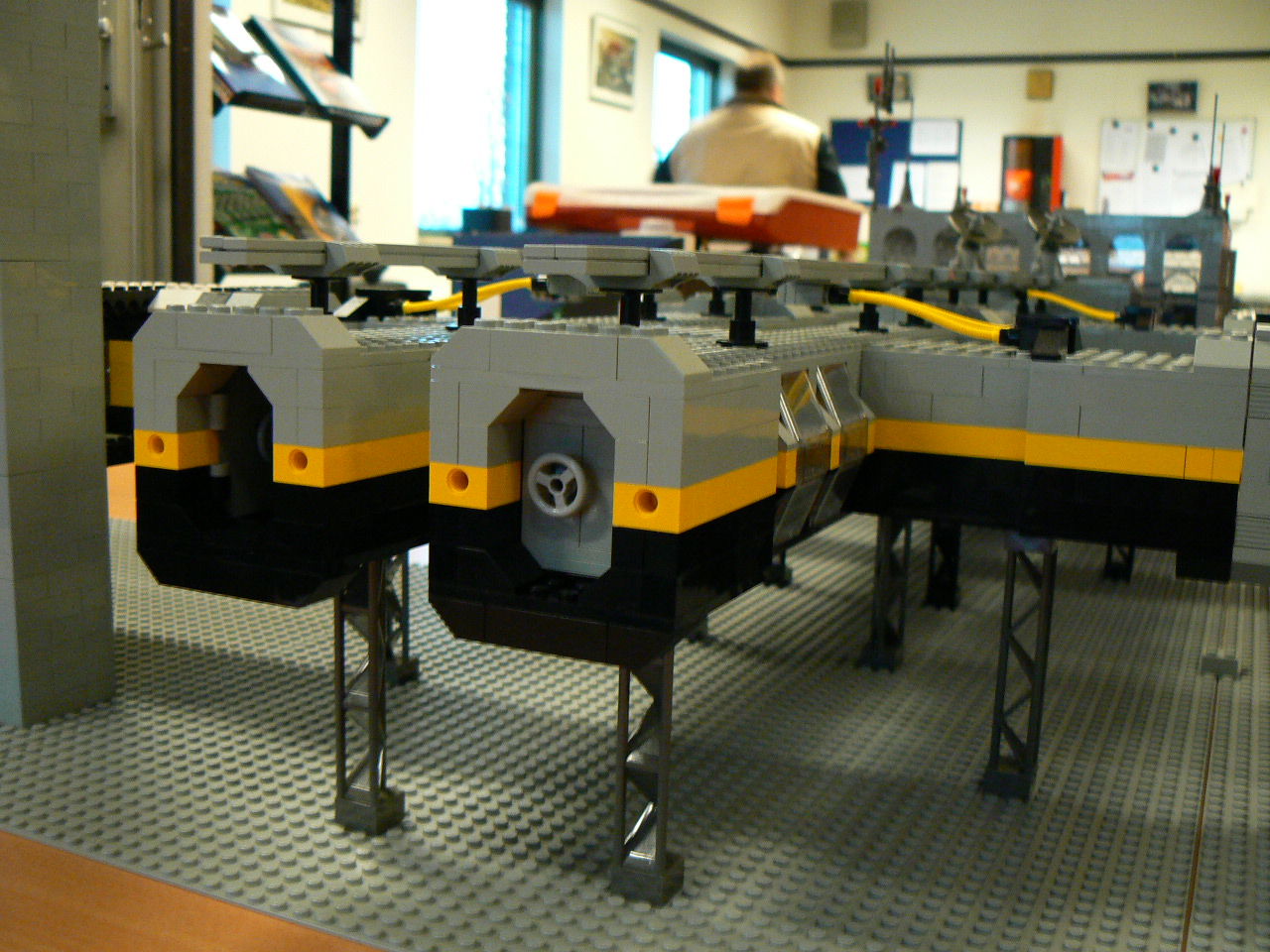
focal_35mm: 36
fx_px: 1321
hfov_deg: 51.4
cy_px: 476
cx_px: 635
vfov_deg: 39.7
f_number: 2.8
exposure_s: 1/10
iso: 200
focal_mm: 6
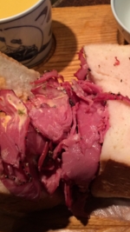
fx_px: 301
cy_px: 124
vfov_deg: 42.1
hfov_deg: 23.6
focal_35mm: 49
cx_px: 121
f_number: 2.2
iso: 100
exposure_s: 1/30
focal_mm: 4.12
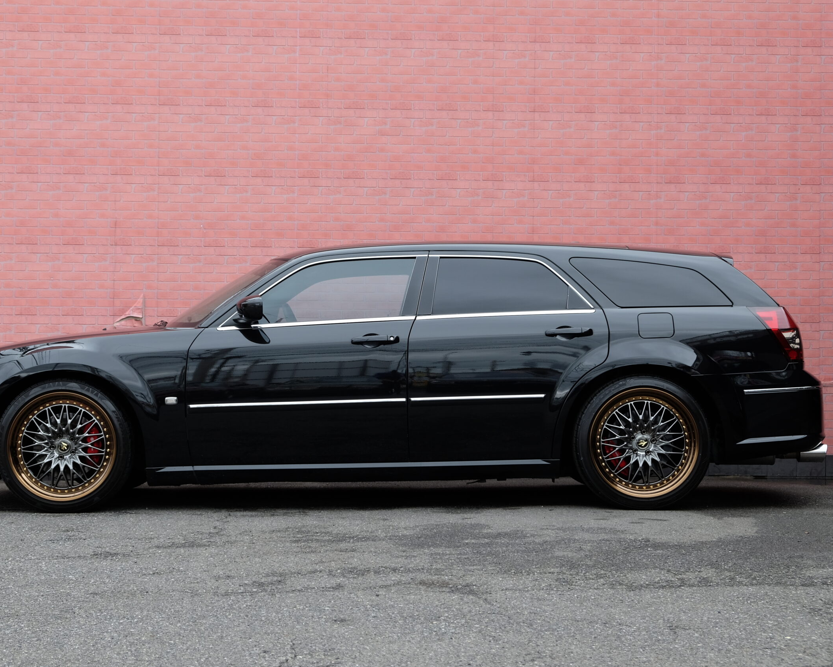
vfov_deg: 21.0
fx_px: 1800
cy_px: 336
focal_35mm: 73
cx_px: 385
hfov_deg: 26.1
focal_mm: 42.5
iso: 200
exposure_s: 1/140
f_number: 5.6
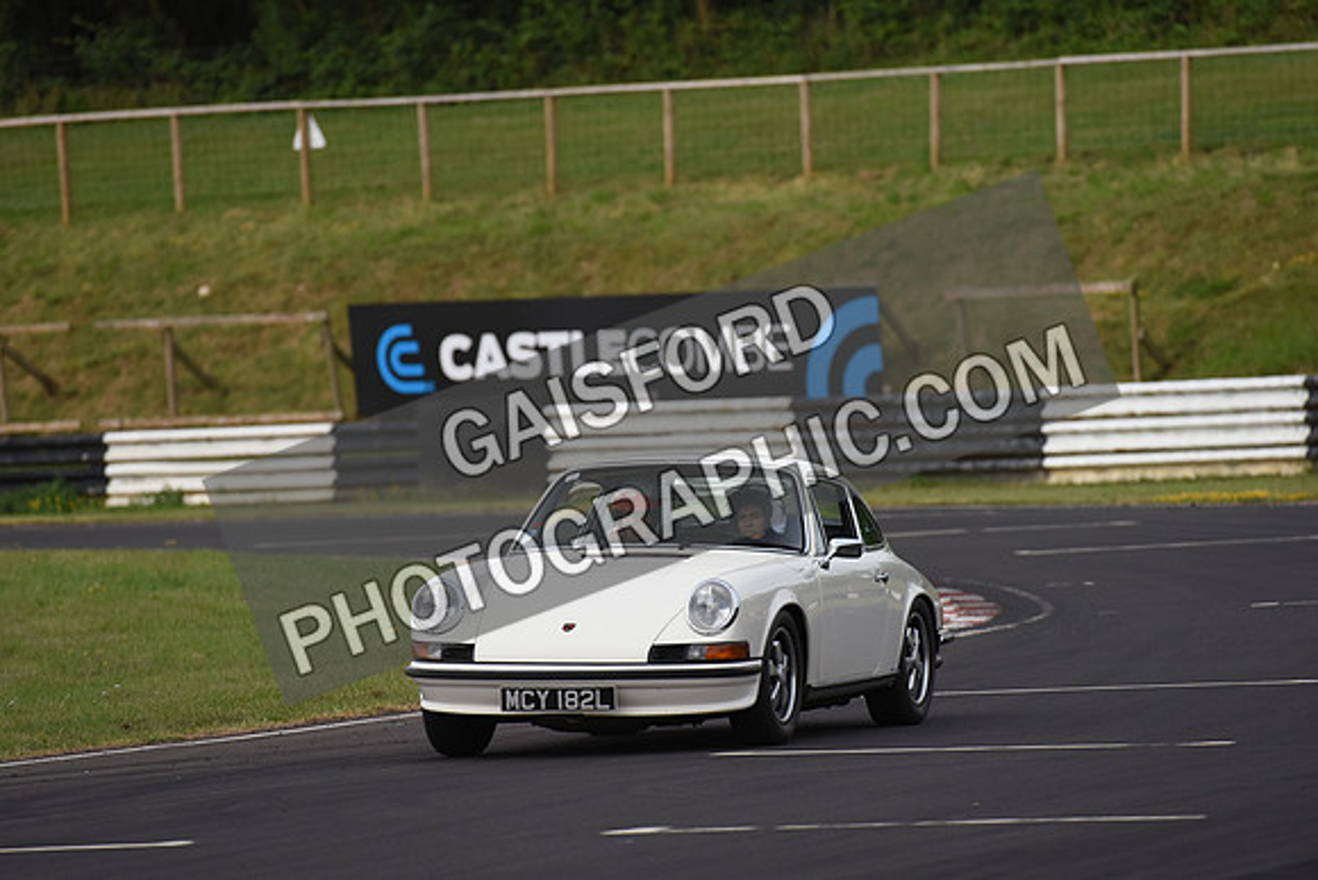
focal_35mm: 400
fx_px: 14647
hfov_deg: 5.2
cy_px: 440
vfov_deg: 3.4
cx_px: 659
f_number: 5.6
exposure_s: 1/1000
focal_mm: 400
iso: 800
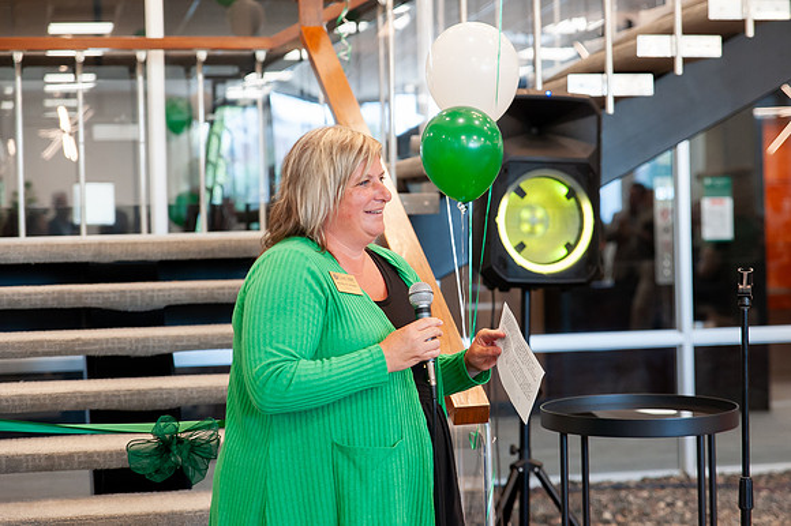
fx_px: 1745
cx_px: 409
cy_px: 239
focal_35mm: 79
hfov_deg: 25.5
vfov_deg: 17.1
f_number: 3.2
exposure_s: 1/160
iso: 1250
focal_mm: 70
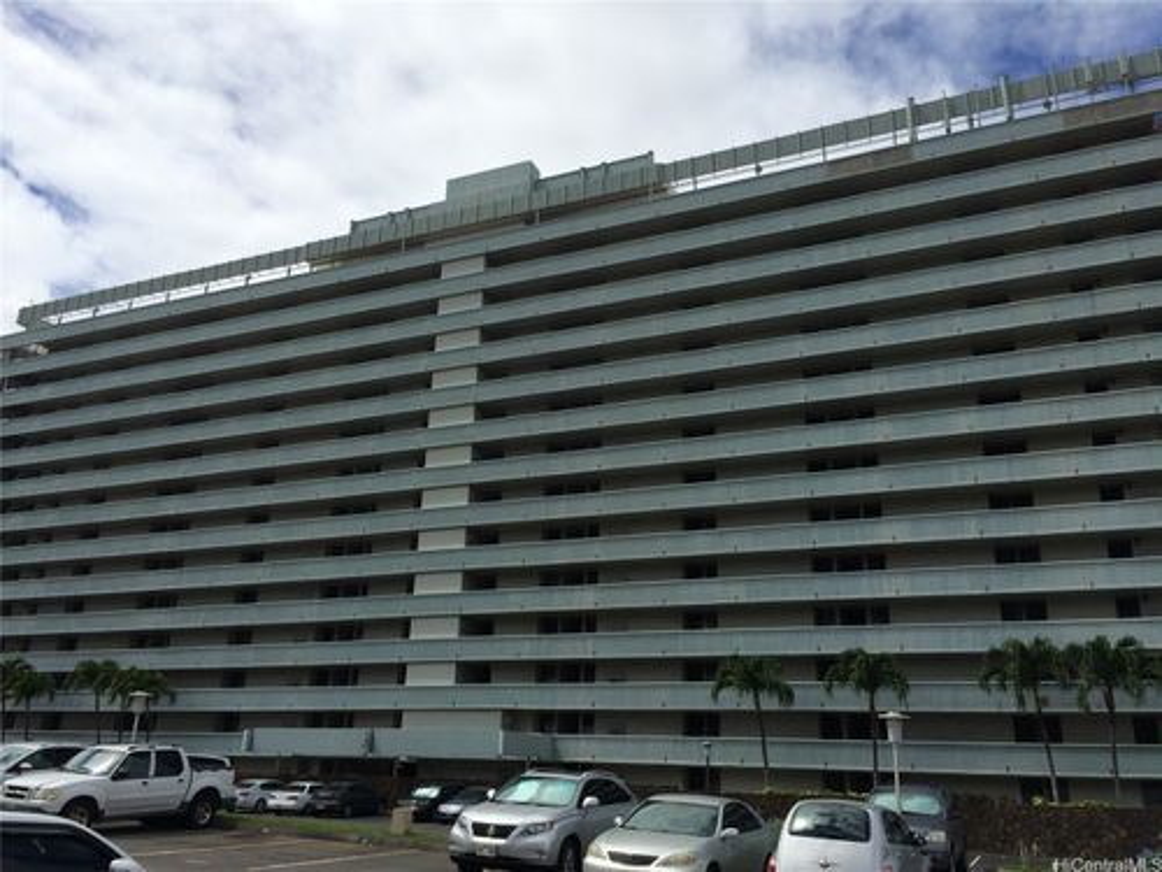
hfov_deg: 61.7
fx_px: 973
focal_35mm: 29
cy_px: 436
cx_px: 581
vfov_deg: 48.2
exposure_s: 1/3731
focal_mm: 4.15
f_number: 2.2
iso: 32
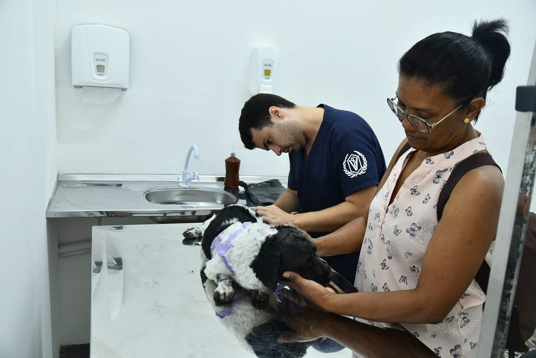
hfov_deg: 57.2
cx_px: 268
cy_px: 179
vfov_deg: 40.0
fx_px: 491
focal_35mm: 33
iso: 800
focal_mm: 22
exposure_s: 1/60
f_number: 4.5
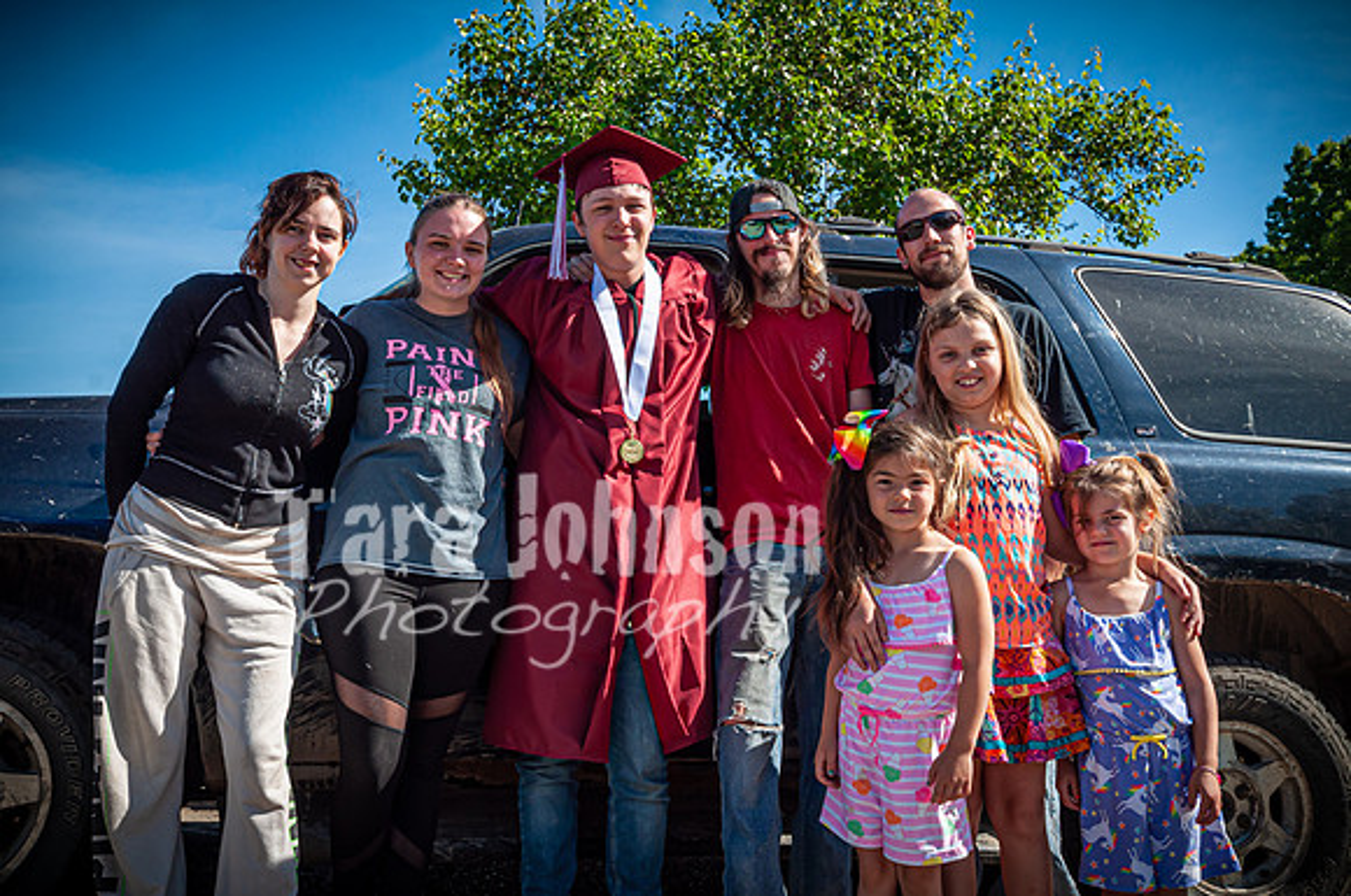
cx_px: 676
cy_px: 448
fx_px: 1349
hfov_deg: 53.2
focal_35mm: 36
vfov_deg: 36.8
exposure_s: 1/320
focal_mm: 24
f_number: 9
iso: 200
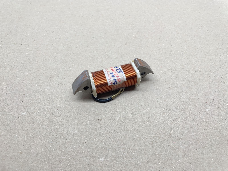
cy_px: 86
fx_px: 171
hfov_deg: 67.3
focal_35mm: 26
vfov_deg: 53.1
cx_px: 114
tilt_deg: -56.2
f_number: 1.6
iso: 64
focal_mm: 4.2
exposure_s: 1/100
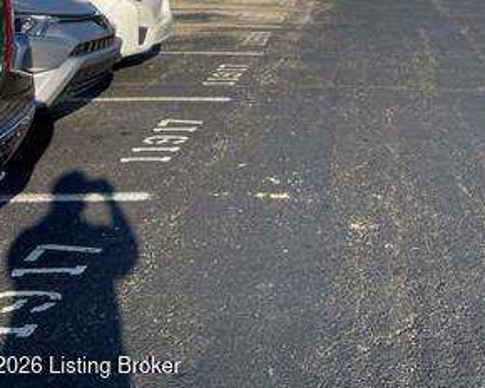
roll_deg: -2.3
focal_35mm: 56
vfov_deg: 25.8
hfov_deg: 30.7
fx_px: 804
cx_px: 503
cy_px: 0
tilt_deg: -3.1
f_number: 1.6
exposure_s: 1/2336
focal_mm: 5.1
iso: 32
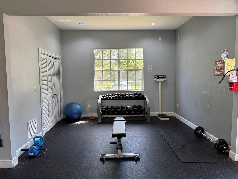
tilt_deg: -4.5
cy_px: 90
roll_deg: +1.0
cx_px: 119
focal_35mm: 24
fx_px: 165
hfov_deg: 71.6
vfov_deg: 56.8
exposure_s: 1/120
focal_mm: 6.76
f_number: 1.78
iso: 125
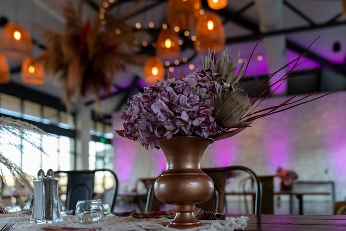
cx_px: 173
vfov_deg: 43.6
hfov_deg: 61.9
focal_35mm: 30
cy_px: 116
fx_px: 288
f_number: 2.8
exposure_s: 1/250
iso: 640
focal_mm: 30
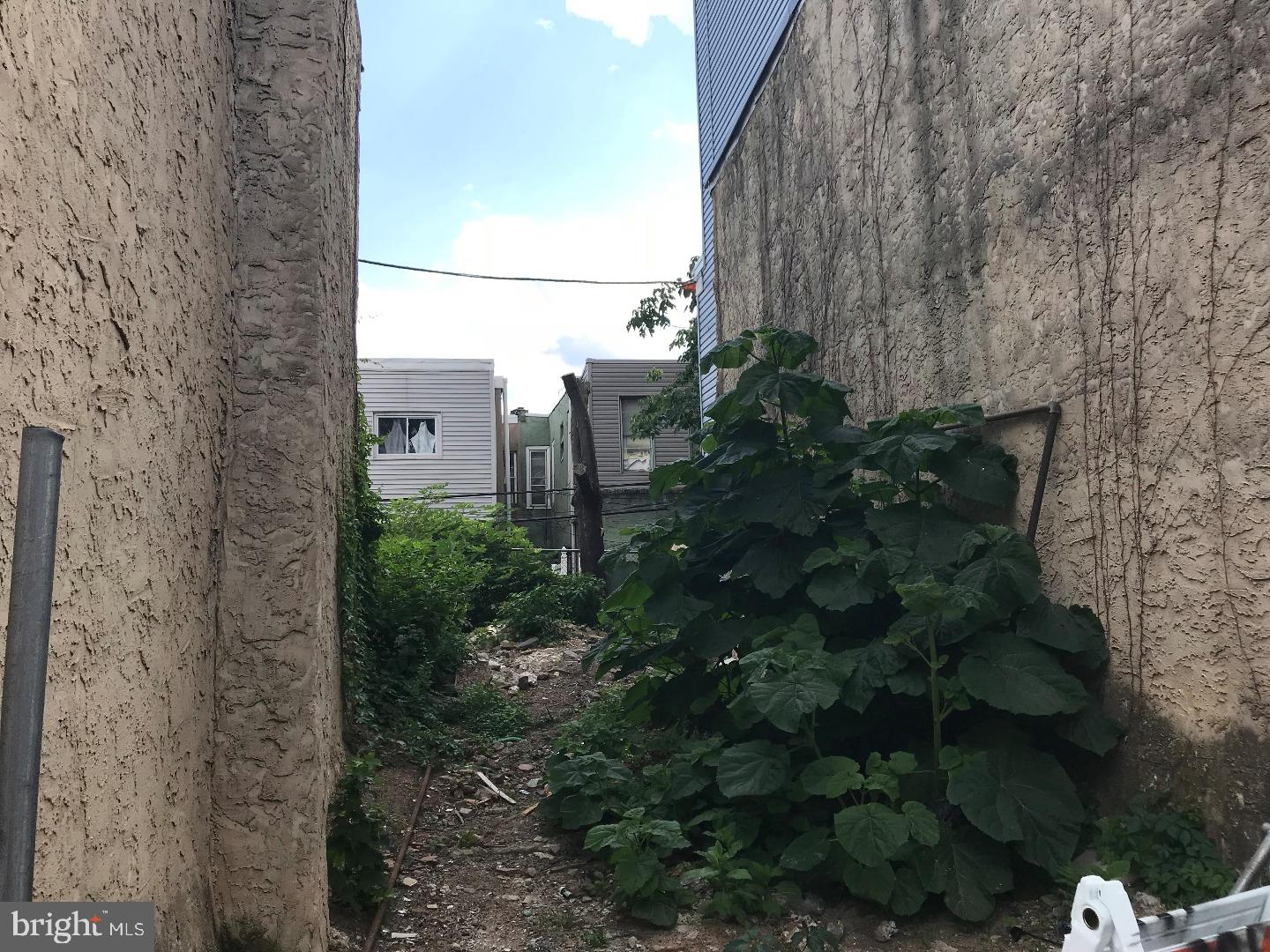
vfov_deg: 49.7
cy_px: 476
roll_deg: +3.1
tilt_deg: +8.2
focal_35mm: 28
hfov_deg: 63.4
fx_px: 1027
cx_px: 635
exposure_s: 1/1198
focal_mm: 3.99
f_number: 1.8
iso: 20
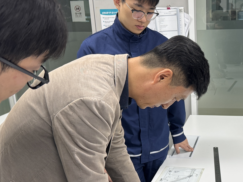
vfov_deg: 29.4
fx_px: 344
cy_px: 123
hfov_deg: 37.3
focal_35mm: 49
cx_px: 199
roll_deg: +1.9
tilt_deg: -17.5
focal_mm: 6.76
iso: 160
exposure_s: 1/120
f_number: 1.78
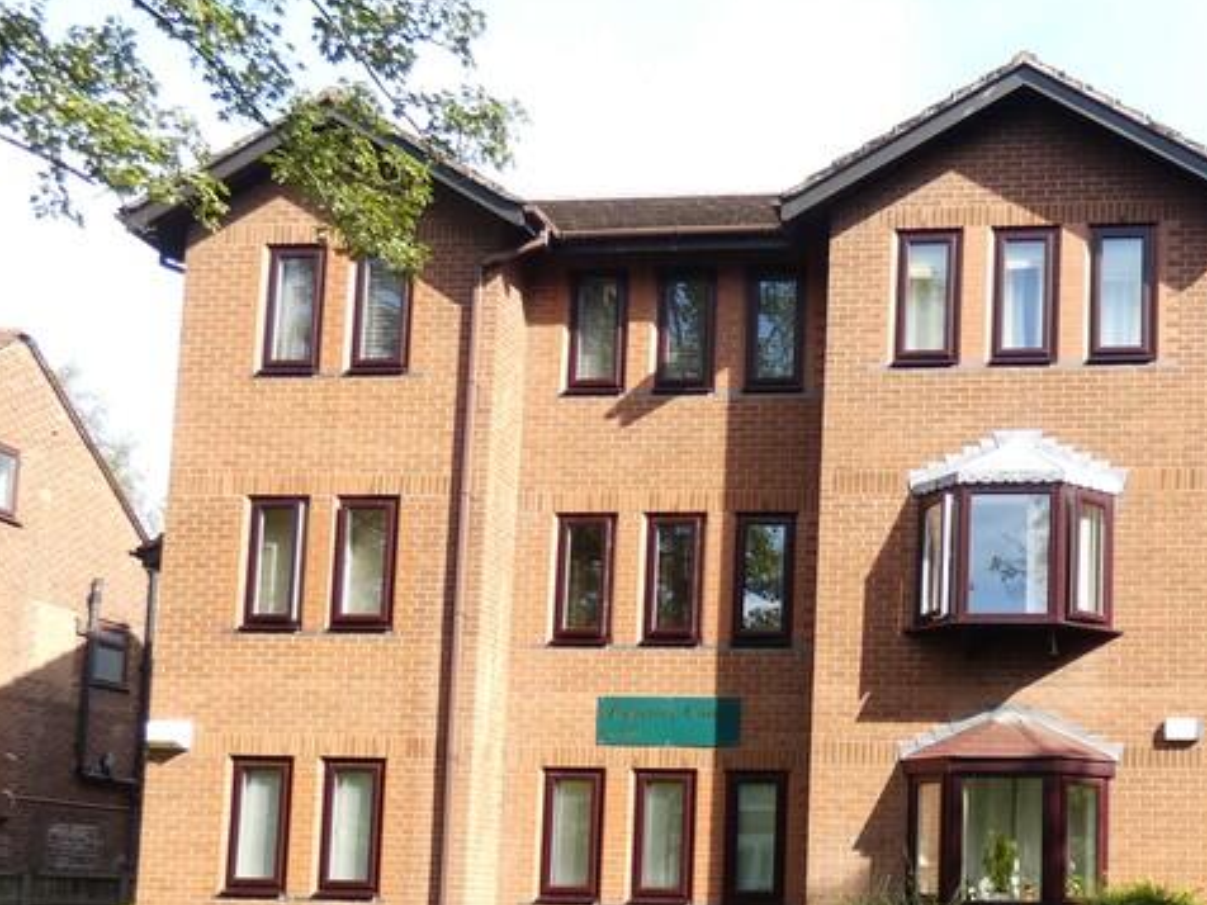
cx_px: 1002
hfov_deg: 41.5
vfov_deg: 32.2
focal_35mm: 43
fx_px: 1499
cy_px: 793
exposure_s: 1/400
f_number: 2.8
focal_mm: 3.6
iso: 80
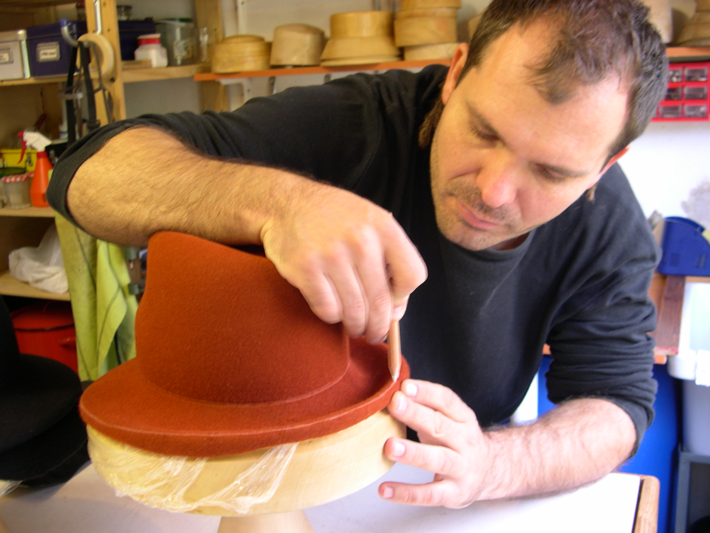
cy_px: 266
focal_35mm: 38
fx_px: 779
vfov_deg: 37.7
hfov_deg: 49.0
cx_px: 355
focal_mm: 8
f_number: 2.8
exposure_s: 1/5.5
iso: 100
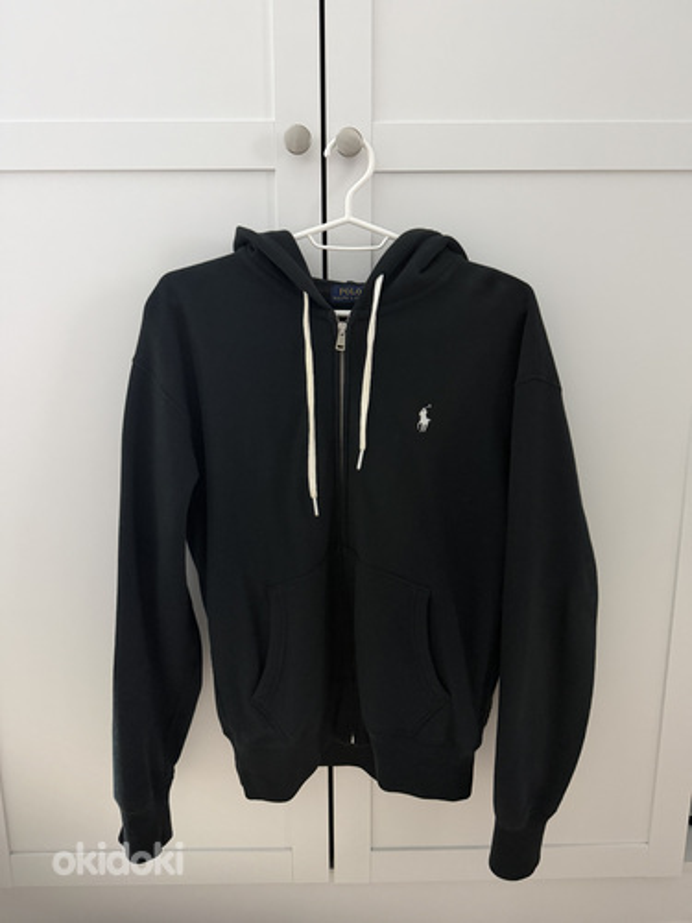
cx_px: 346
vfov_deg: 71.6
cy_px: 462
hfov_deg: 56.8
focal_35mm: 24
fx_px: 640
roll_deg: +0.1
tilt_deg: -11.5
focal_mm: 6.76
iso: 800
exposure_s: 1/33
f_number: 1.78
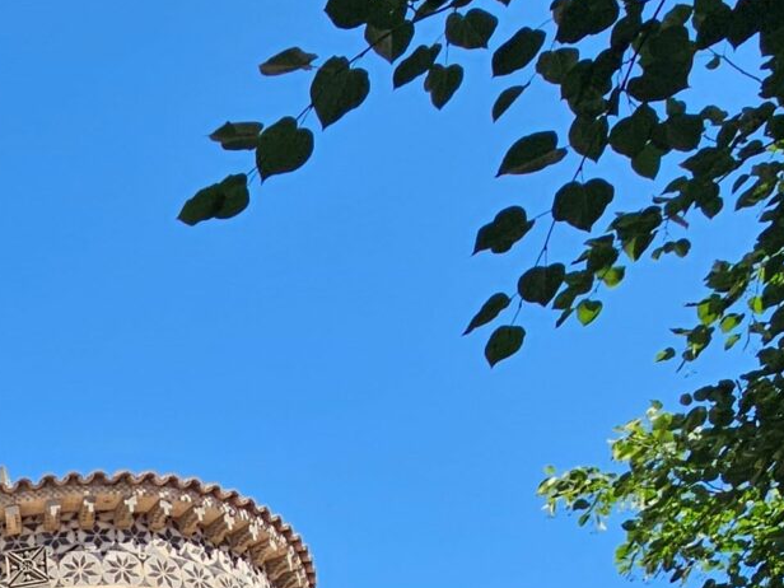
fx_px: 1223
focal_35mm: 54
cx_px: -304
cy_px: 970
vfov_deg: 21.1
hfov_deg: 27.7
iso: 50
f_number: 2.2
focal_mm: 2.2
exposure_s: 1/1606
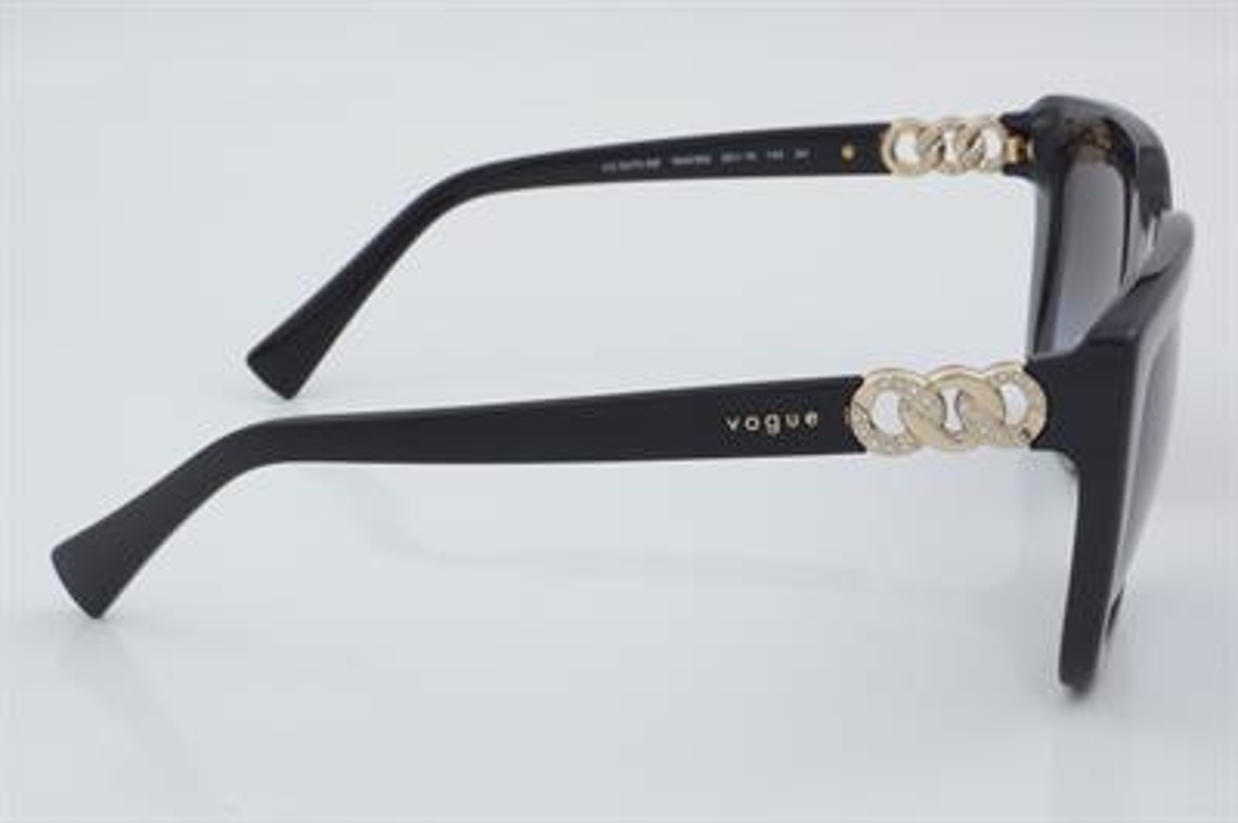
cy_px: 412
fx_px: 2577
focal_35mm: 75
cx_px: 619
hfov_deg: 27.0
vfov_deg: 18.2
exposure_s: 1/4
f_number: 32
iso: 100
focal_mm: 50
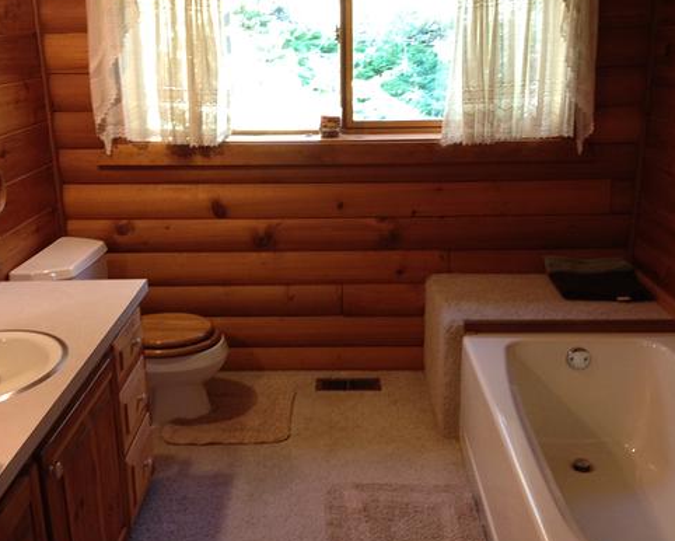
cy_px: 282
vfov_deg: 34.2
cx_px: 329
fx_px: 879
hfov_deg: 42.0
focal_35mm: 44
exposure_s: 1/20
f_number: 2.4
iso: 125
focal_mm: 4.28
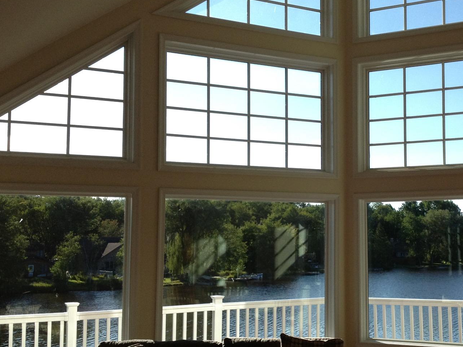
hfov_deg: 33.7
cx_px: 341
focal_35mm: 56
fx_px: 749
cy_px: 181
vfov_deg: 26.1
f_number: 2.4
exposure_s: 1/1227
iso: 80
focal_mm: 4.28
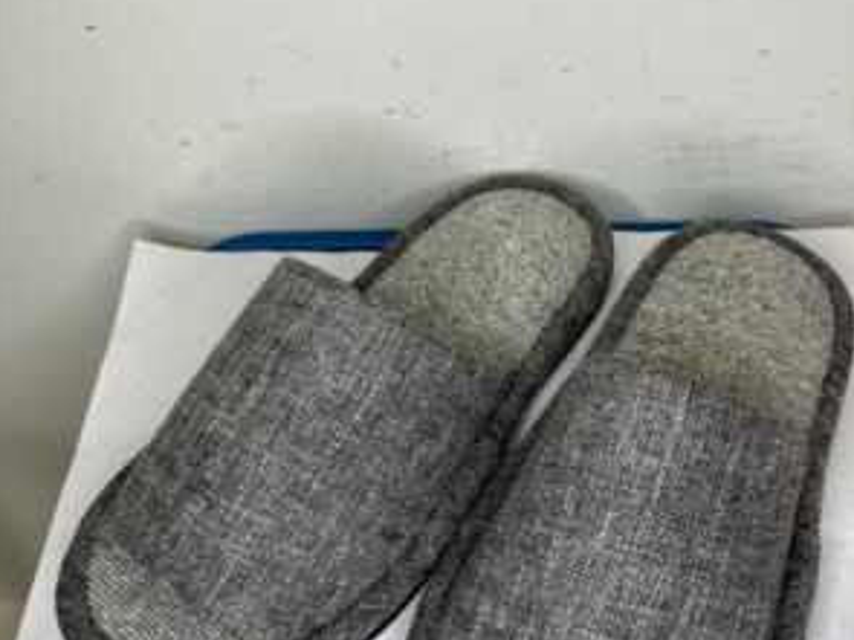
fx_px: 937
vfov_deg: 37.6
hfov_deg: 49.0
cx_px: 423
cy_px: 374
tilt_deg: -49.2
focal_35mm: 38
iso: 64
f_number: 1.8
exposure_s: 1/100
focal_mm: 3.99
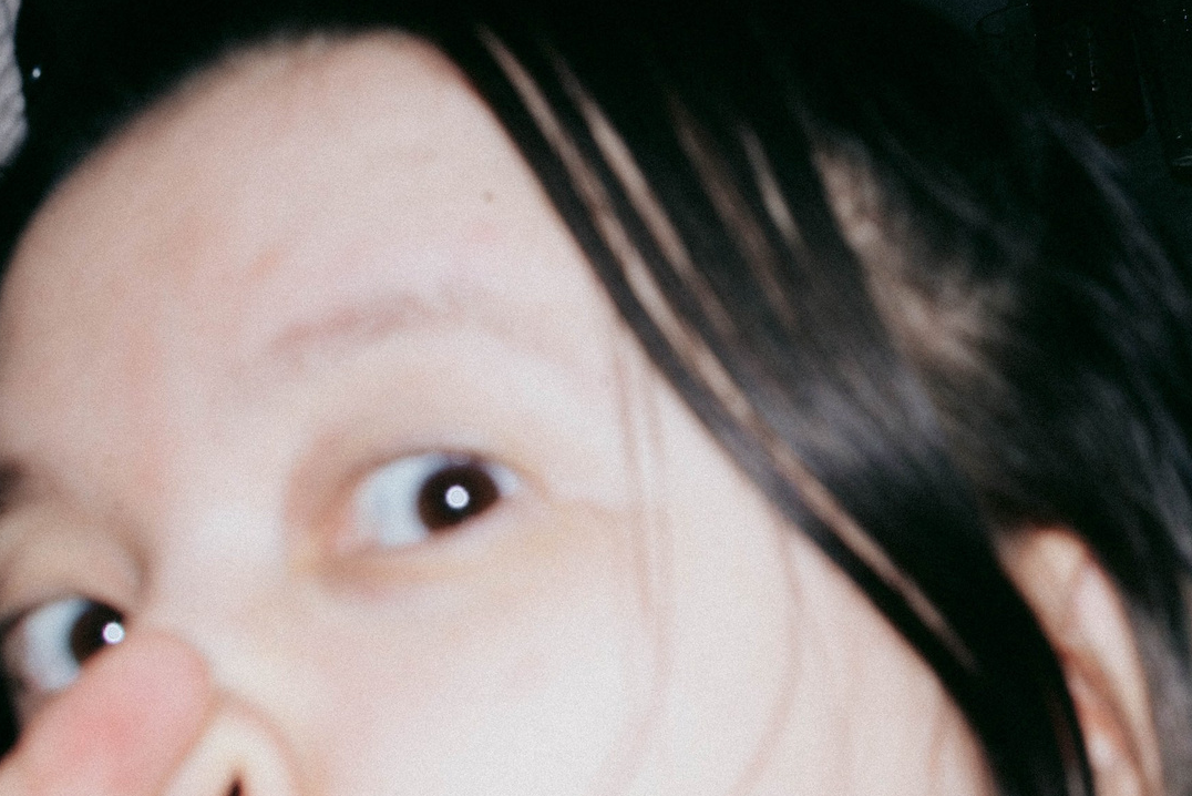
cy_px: 278
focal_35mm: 119
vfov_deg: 11.5
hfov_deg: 16.8
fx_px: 3941
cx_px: 1237
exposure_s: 1/100
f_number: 16
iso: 125
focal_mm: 50
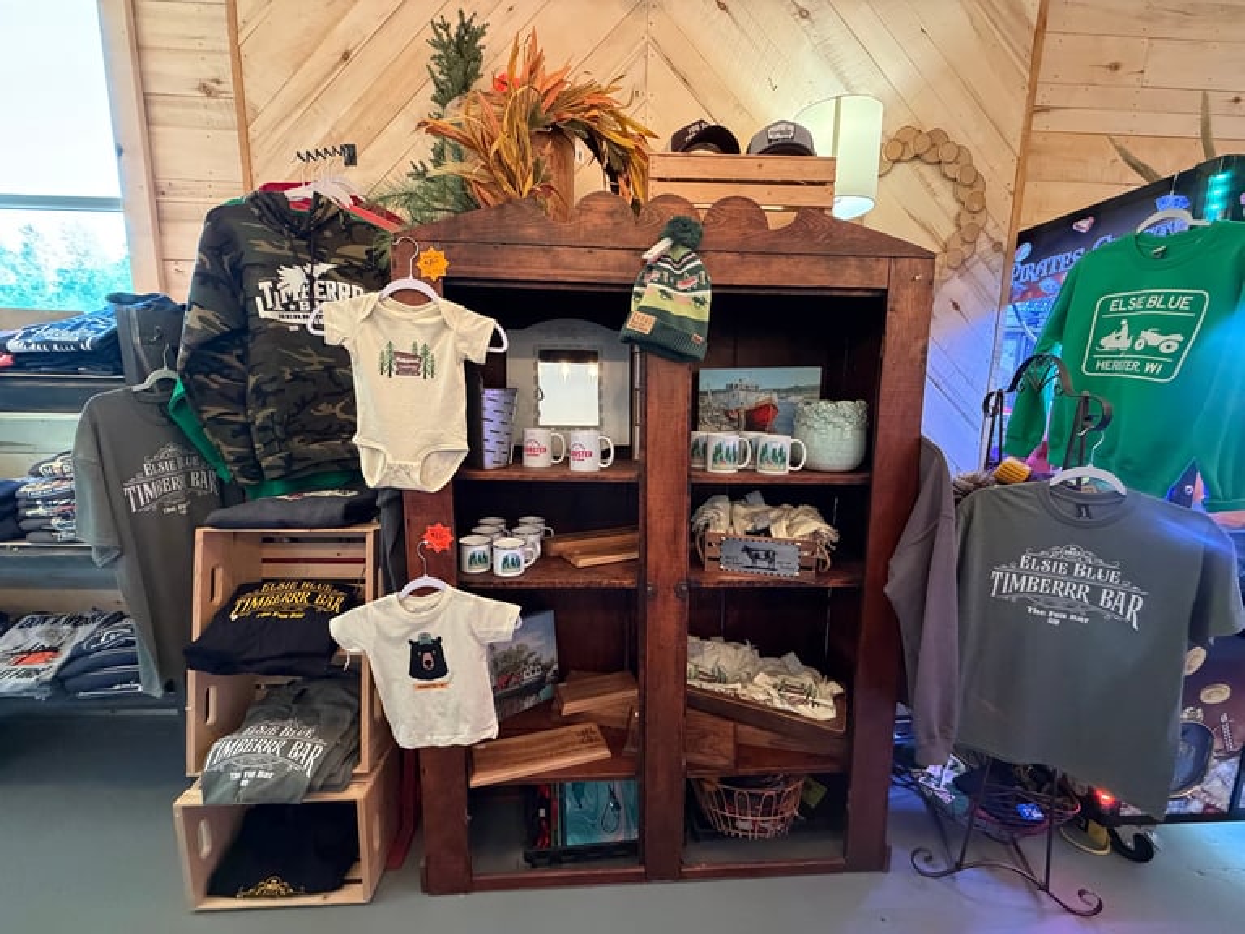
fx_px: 504
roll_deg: -1.6
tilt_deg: -9.4
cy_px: 467
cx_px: 622
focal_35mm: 14
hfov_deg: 102.1
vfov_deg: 85.7
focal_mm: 2.22
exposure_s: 1/60
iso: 640
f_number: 2.2
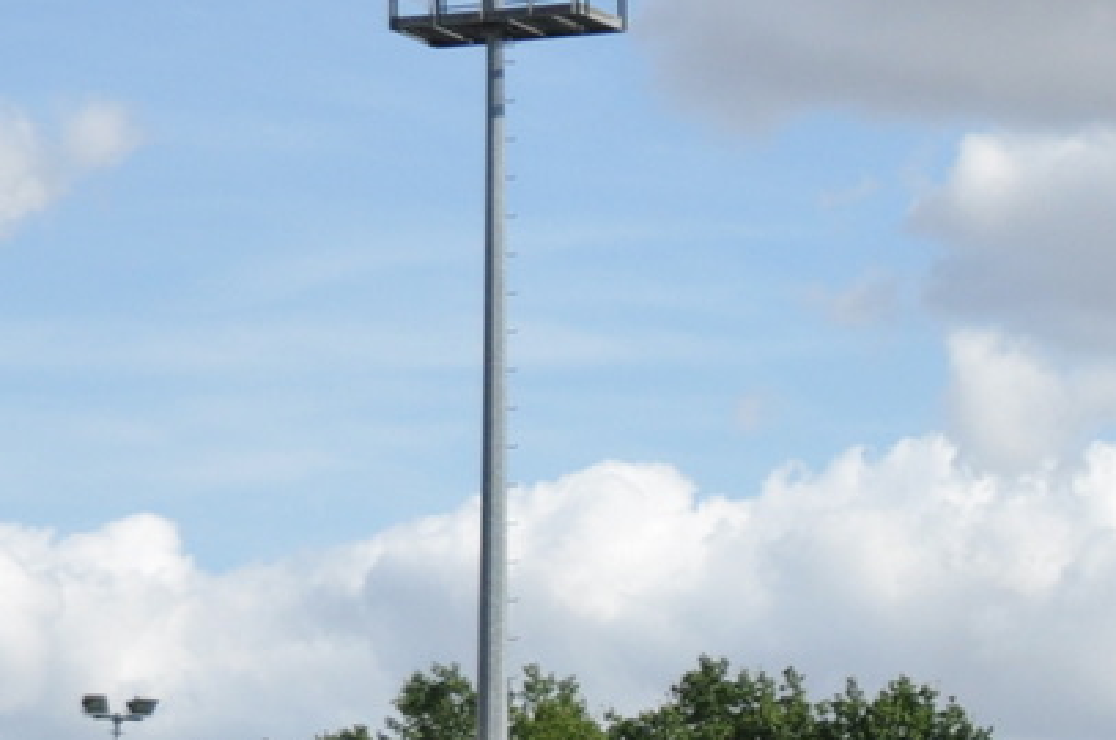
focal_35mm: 171
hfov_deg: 11.2
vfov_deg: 7.9
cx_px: 2018
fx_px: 5292
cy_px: 1054
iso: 400
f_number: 6.3
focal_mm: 29
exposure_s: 1/1600
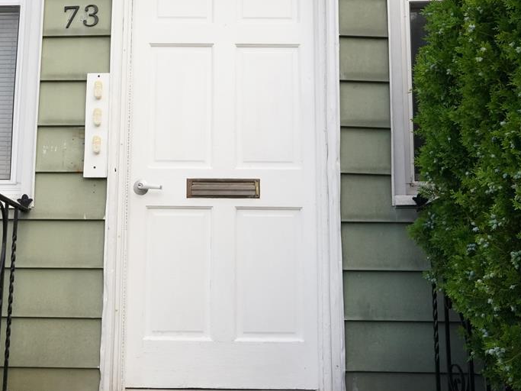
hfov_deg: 38.6
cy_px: 186
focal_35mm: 49
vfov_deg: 29.7
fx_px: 737
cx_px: 182
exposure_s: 1/250
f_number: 22
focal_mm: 34
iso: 5000
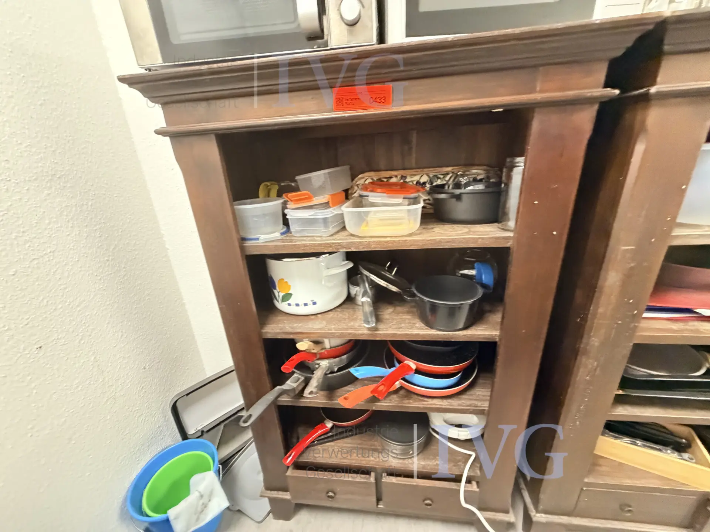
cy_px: 266
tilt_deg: -20.2
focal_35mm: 14
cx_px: 355
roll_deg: -2.4
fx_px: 287
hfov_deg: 102.1
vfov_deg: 85.7
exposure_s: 1/50
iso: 800
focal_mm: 2.22
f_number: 2.2
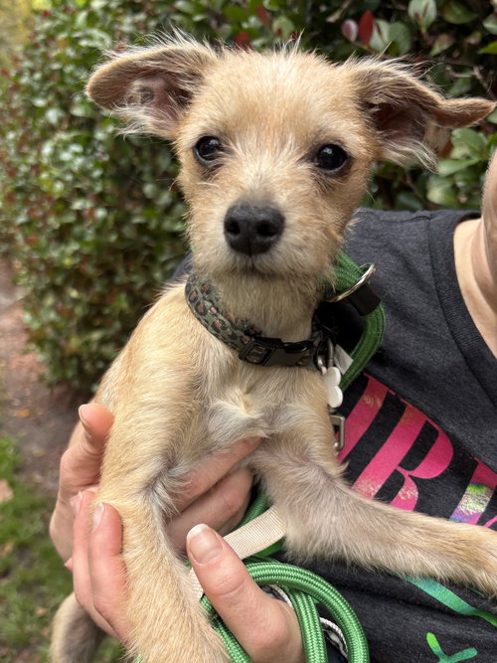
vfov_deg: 67.3
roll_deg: -2.6
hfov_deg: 53.0
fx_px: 498
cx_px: 248
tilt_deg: -14.5
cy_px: 332
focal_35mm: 26
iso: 50
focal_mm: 5.96
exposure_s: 1/607
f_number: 1.6
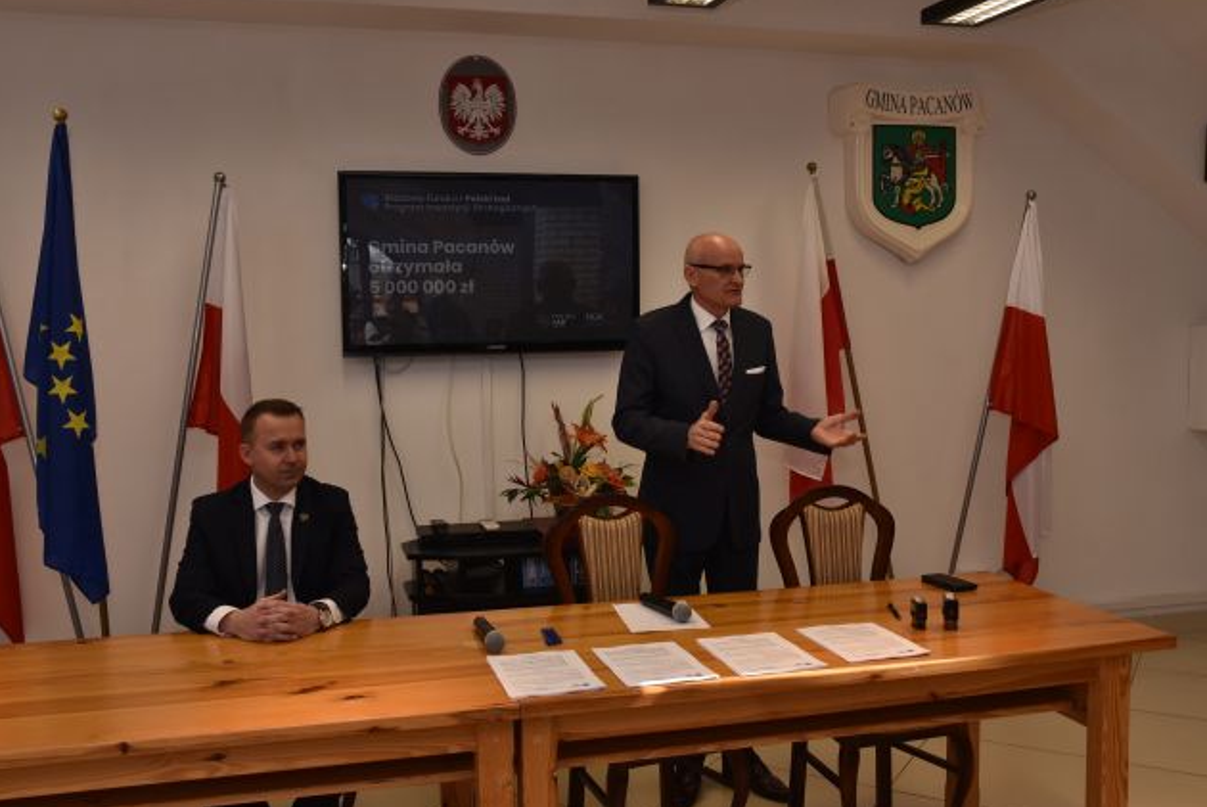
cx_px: 588
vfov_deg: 40.0
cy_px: 406
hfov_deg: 57.2
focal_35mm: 33
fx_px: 1107
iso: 640
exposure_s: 1/100
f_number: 14
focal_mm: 32
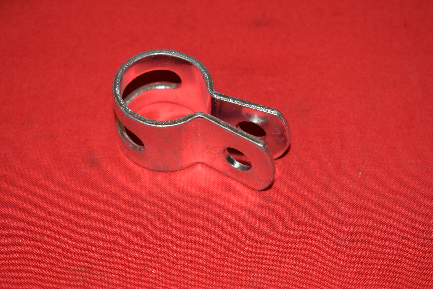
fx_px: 938
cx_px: 216
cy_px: 144
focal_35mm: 78
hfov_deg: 26.0
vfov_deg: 17.5
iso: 640
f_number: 5.6
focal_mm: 52
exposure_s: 1/160
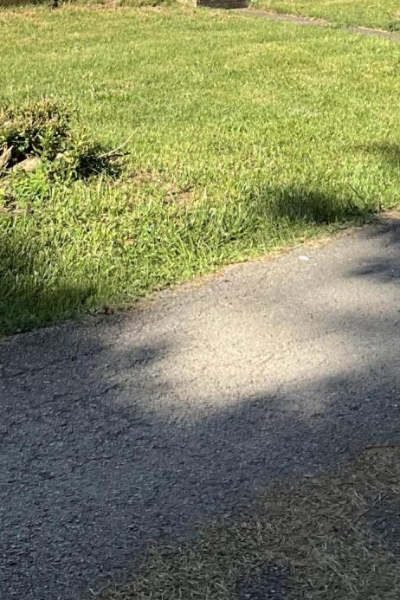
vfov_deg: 21.5
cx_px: 101
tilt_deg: -2.2
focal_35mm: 87
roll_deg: -3.1
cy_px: -139
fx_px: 1450
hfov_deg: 15.6
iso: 25
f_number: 1.8
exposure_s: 1/1015
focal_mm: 3
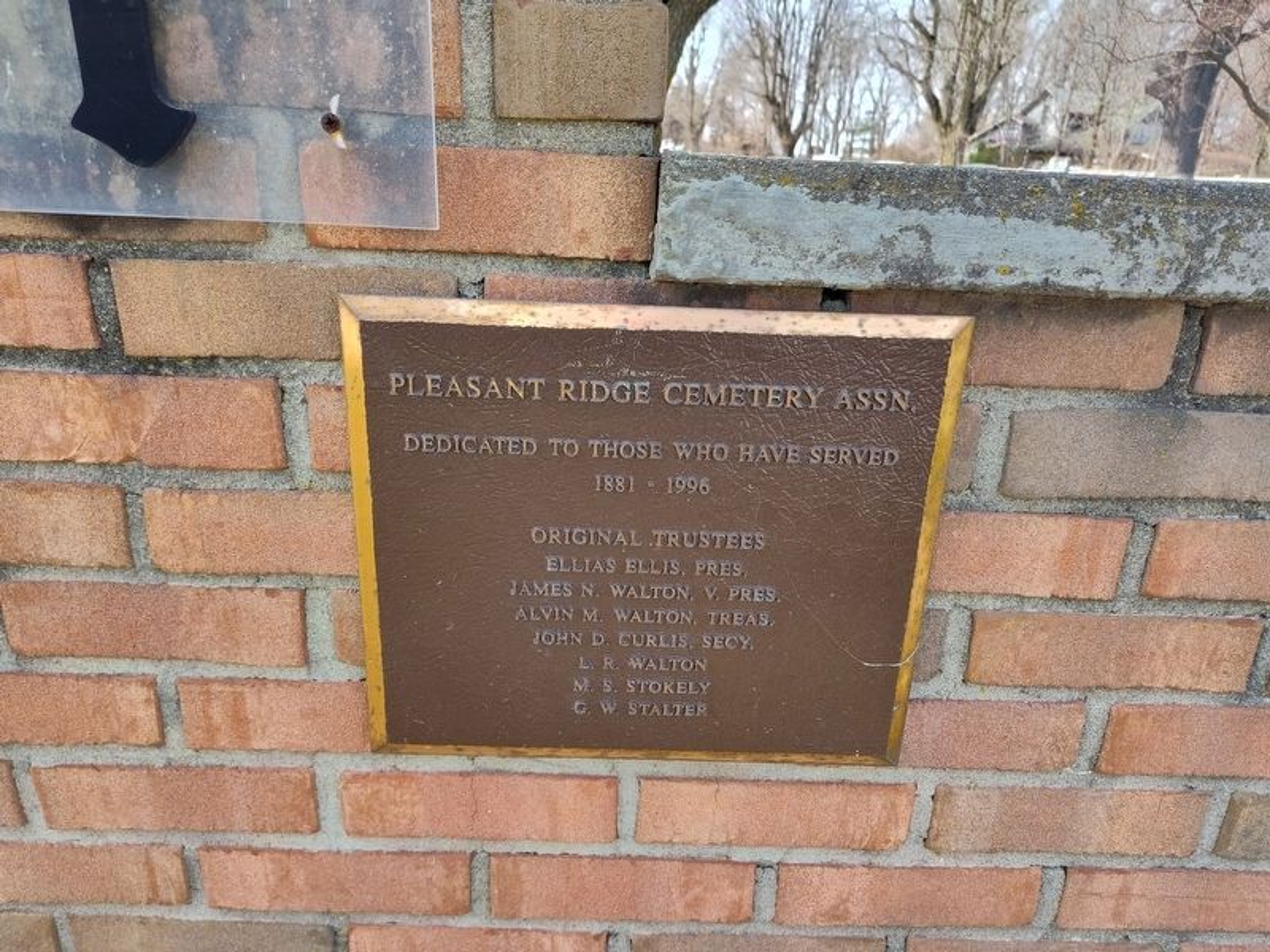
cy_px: 476
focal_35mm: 23
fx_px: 844
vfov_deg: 58.9
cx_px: 635
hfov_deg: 73.9
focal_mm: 5.56
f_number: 1.8
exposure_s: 1/319
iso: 100
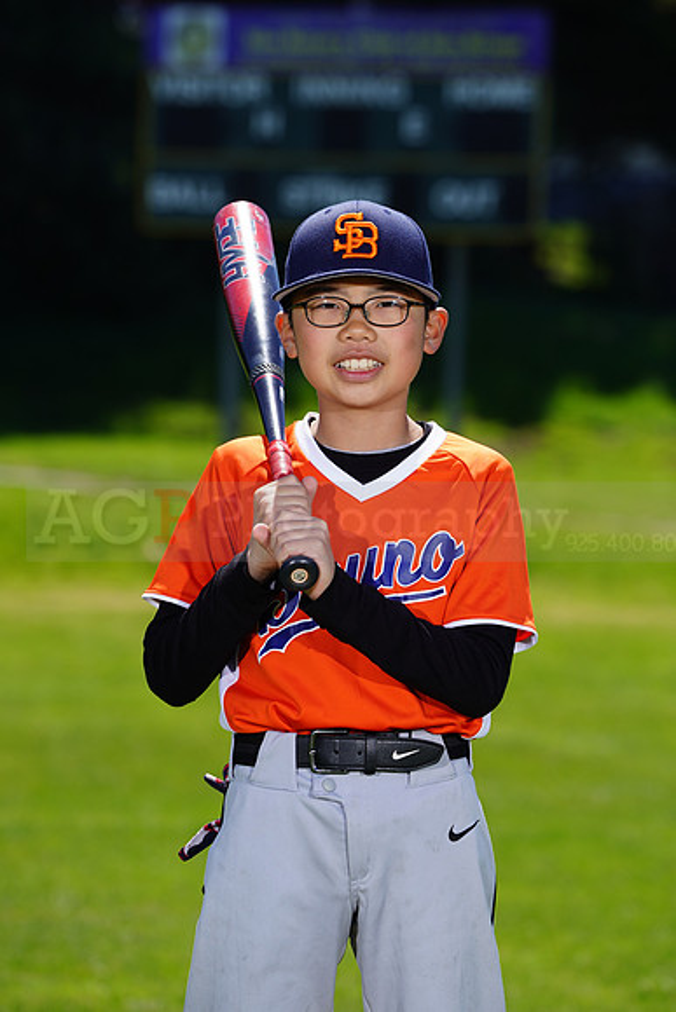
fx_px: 6615
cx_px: 338
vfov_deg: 8.8
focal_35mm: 235
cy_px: 506
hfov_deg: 5.9
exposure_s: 1/250
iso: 100
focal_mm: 235
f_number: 8
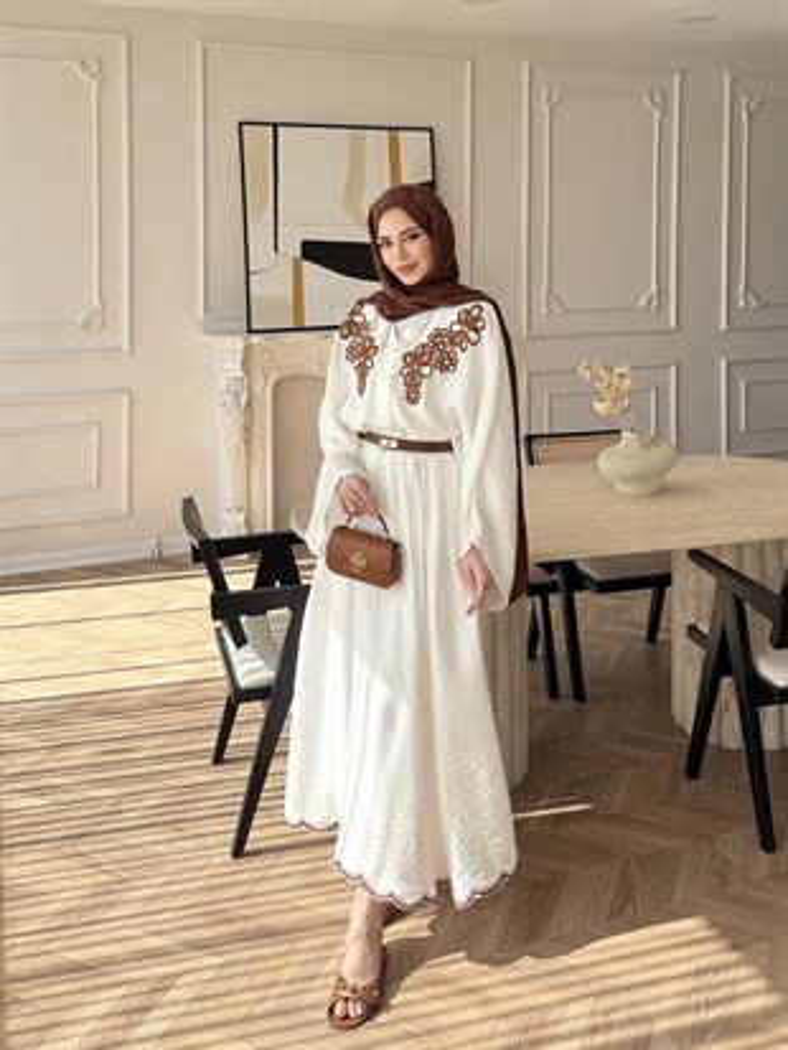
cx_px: 394
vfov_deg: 71.6
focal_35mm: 24
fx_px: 728
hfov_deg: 56.8
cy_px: 525
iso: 100
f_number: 1.78
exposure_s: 1/1106
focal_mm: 6.76
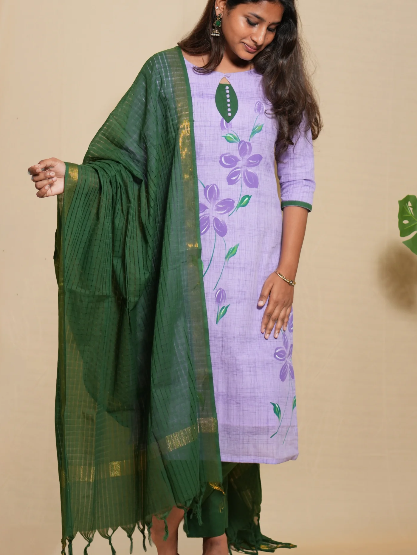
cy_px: 234
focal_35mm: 99
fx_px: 1590
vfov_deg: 19.8
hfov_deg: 14.9
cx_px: 236
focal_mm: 50
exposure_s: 1/125
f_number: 1.8
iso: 200
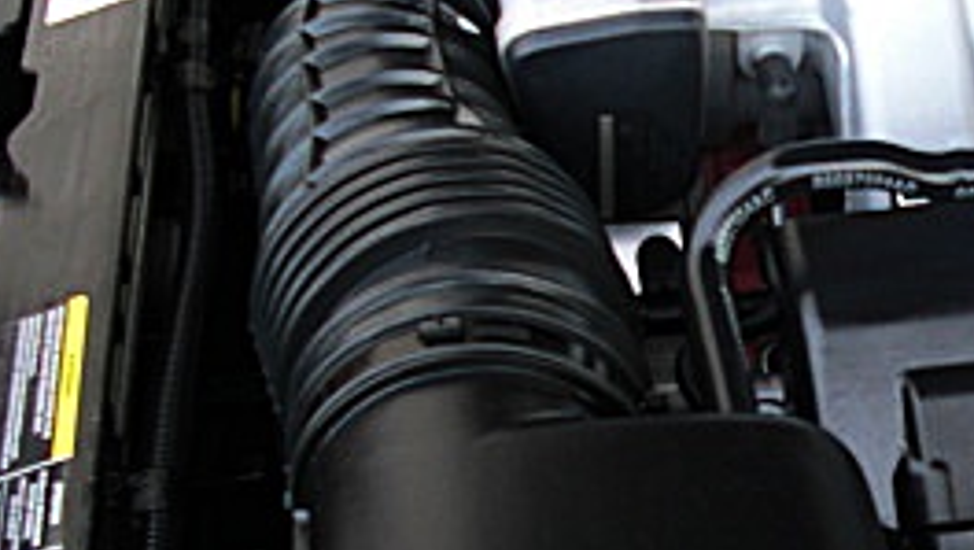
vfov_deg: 12.8
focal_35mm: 95
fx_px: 2456
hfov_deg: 21.4
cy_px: 343
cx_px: 1033
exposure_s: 1/60
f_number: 2.8
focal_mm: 6.3
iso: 50
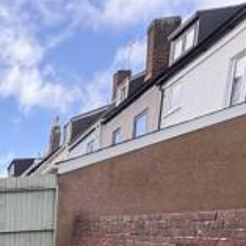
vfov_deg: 28.6
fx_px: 370
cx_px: -57
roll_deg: +0.6
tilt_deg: -11.9
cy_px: 336
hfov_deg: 30.6
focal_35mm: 46
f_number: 2.2
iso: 40
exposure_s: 1/182
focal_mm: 2.22
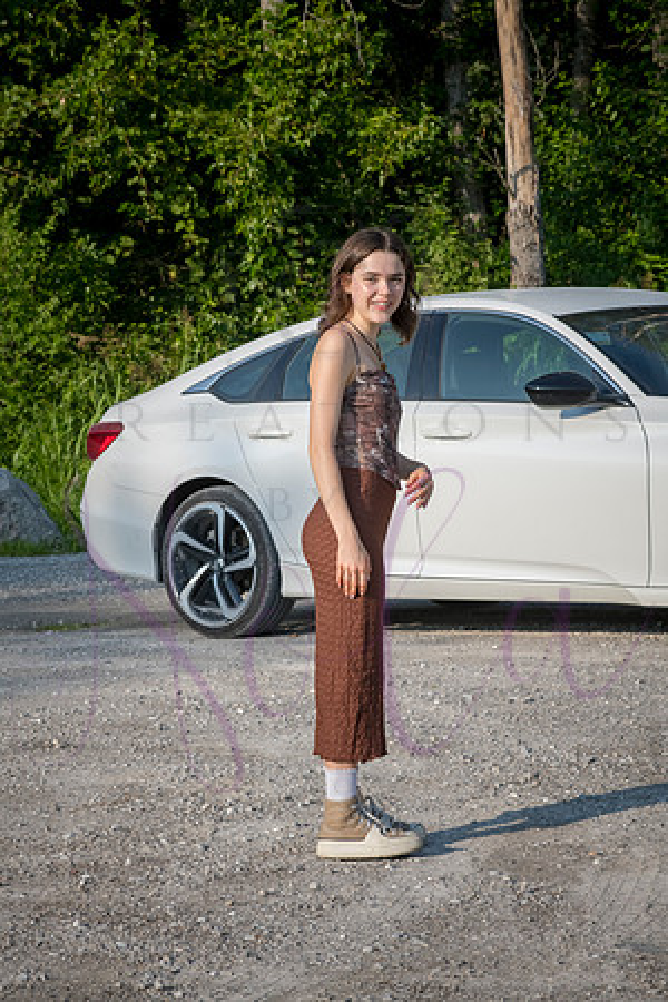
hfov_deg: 11.4
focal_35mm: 120
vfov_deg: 17.1
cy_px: 501
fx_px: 3340
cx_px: 334
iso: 400
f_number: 14
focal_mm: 120
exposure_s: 1/320
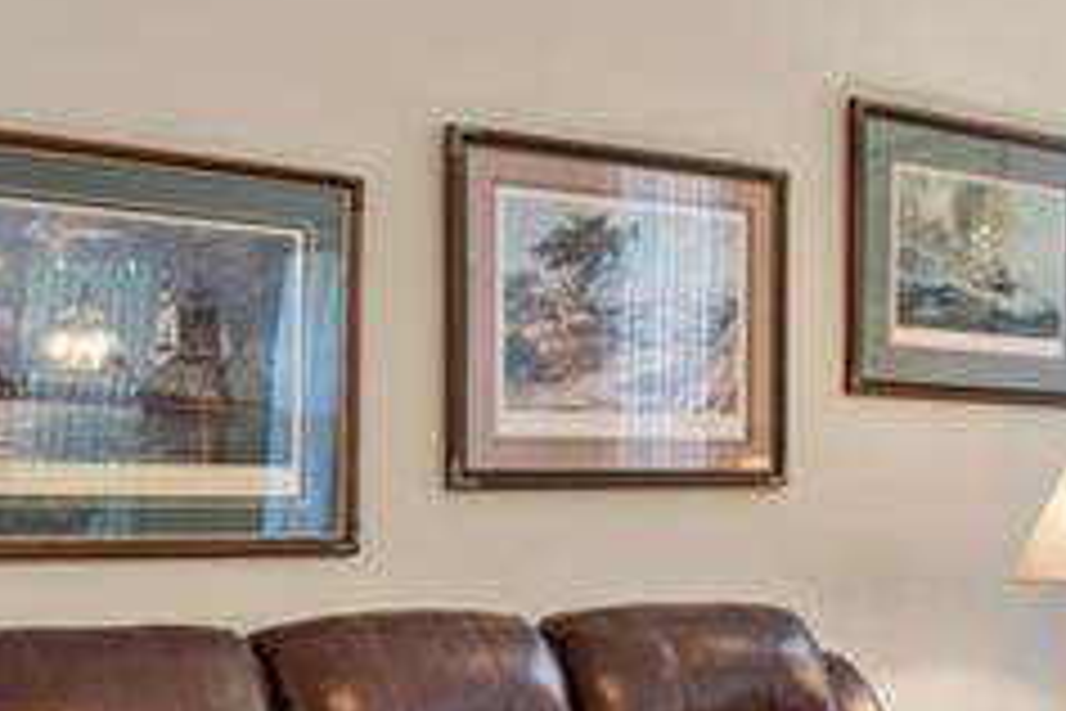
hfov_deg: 25.7
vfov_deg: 19.5
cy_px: 562
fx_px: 2043
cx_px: 1327
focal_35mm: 69
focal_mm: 16
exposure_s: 1.6
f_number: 8
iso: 200
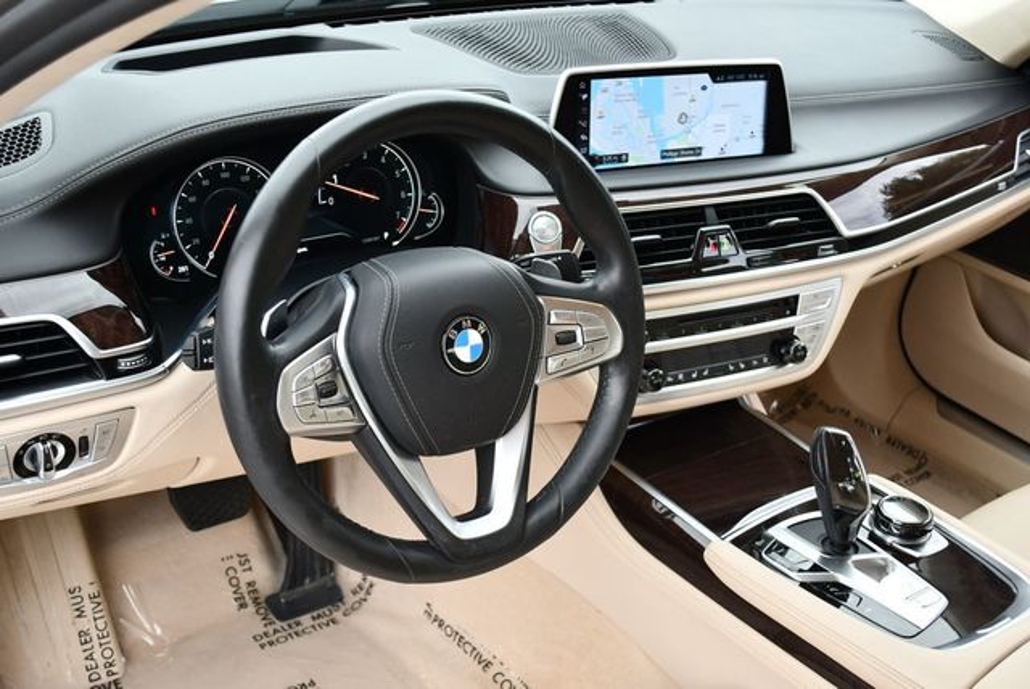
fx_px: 1260
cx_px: 515
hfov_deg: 44.5
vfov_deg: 30.6
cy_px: 344
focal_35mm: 44
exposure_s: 1/250
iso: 500
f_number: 3.8
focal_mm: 22
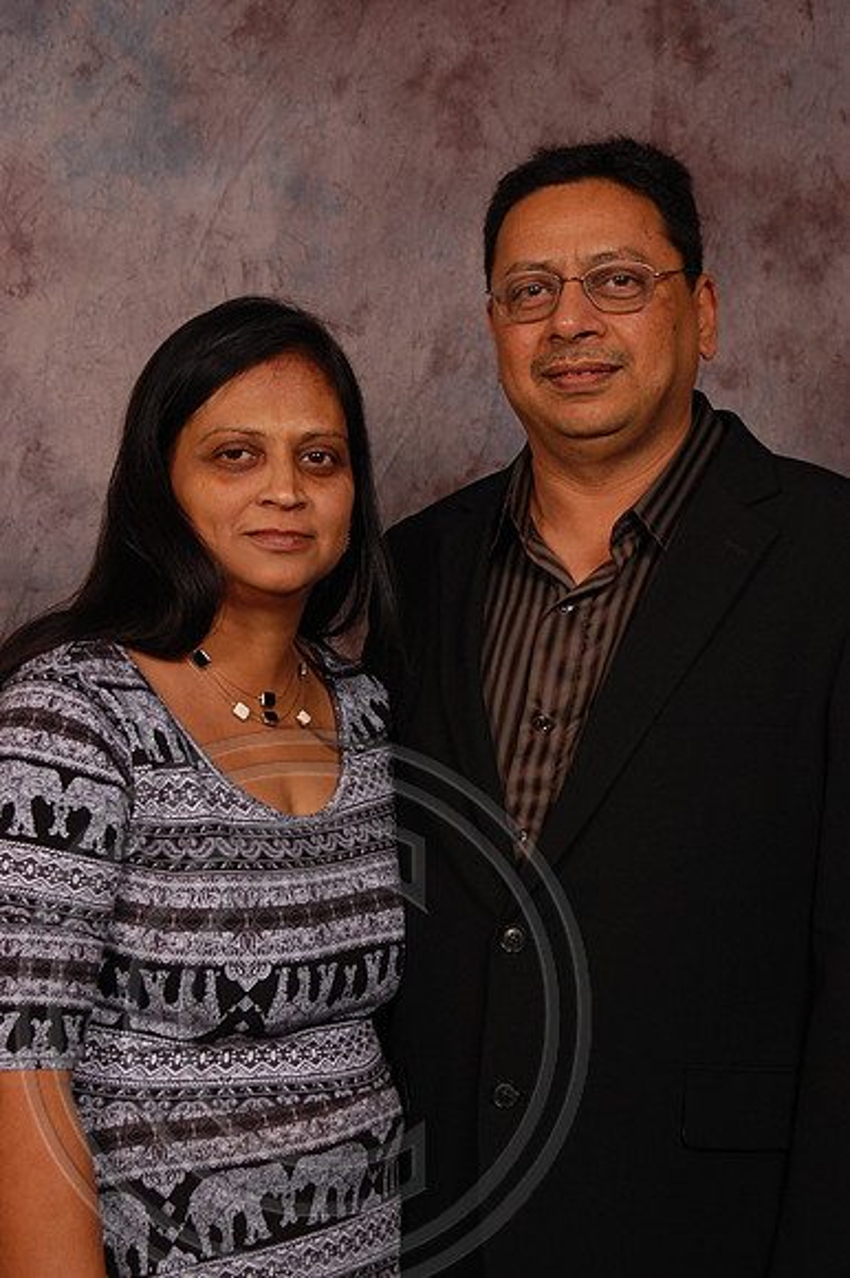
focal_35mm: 72
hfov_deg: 18.9
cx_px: 425
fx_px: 2553
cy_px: 639
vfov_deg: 28.1
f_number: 5.6
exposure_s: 1/200
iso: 400
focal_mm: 48
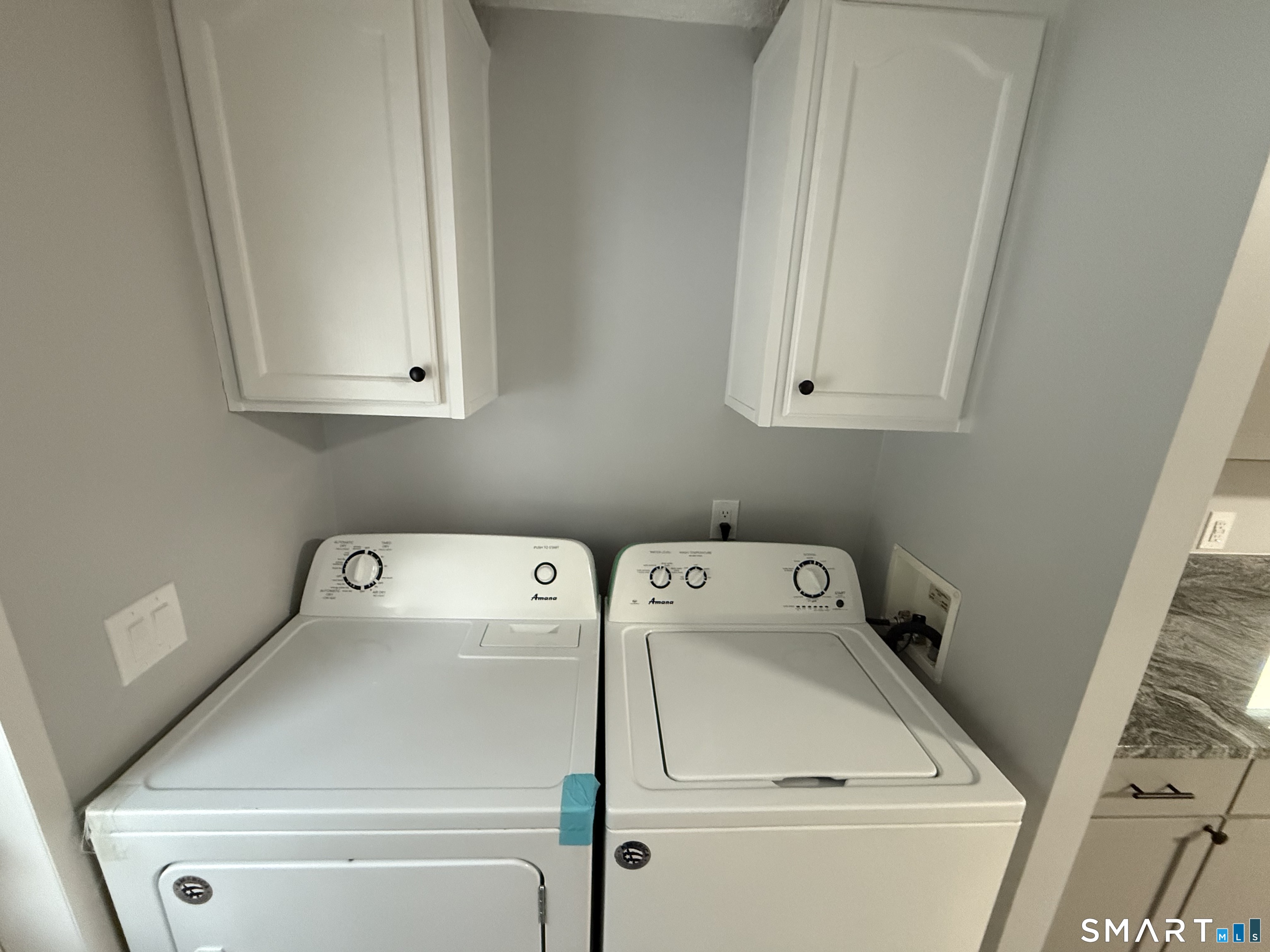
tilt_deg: -15.1
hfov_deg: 102.1
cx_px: 635
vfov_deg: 85.7
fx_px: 514
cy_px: 476
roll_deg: -2.2
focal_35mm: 14
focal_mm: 2.22
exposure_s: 1/60
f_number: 2.2
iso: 800
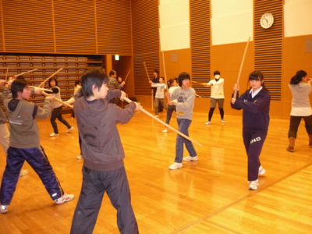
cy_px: 117
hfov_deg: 55.4
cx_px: 156
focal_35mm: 33
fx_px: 297
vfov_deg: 42.9
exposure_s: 1/30
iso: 640
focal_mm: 5.5
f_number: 2.8
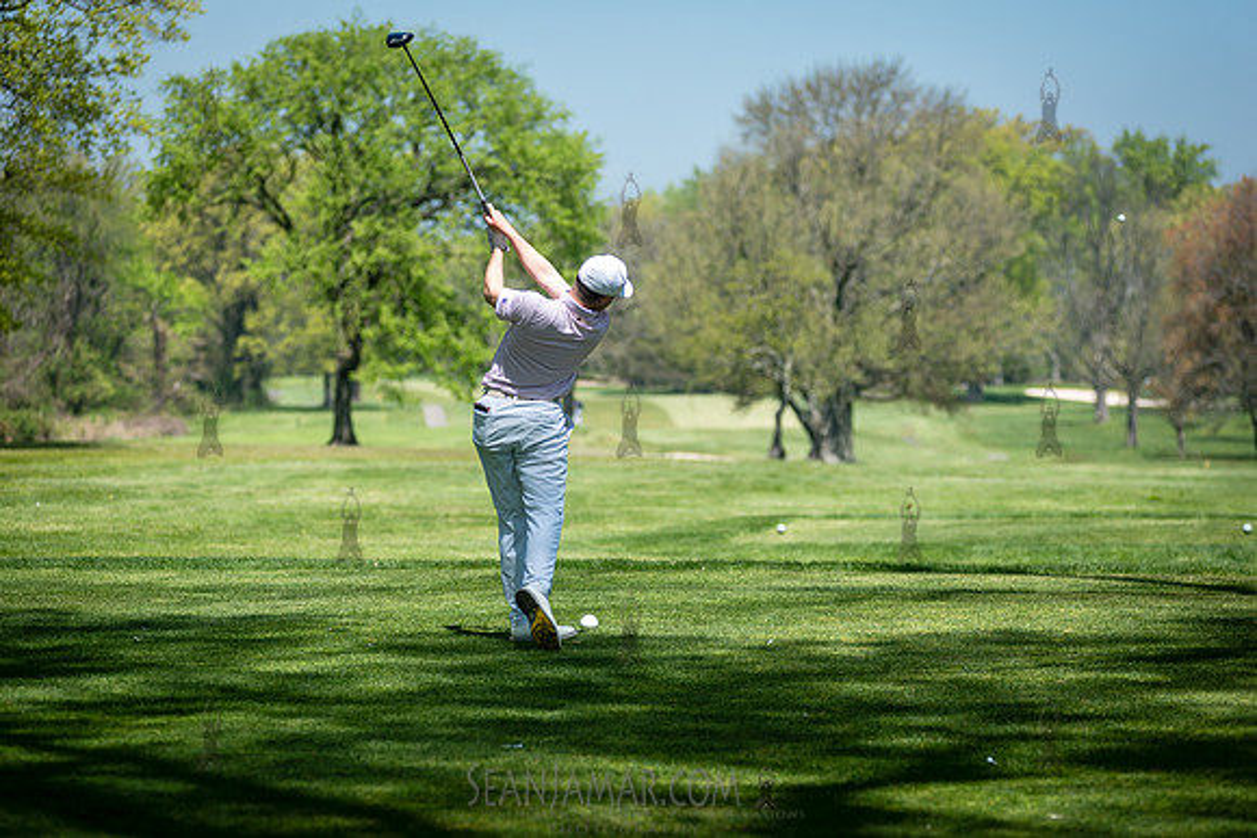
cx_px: 628
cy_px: 419
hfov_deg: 16.4
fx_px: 4365
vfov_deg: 11.0
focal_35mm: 125
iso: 100
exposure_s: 1/800
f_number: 3.5
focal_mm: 125
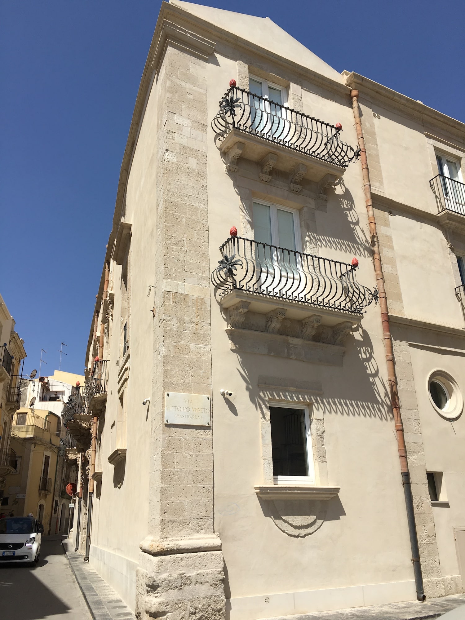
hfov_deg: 48.2
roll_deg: +1.9
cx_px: 232
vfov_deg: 61.7
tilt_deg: +21.3
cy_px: 310
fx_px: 519
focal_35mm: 29
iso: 25
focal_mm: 4.15
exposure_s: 1/2198
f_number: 2.2
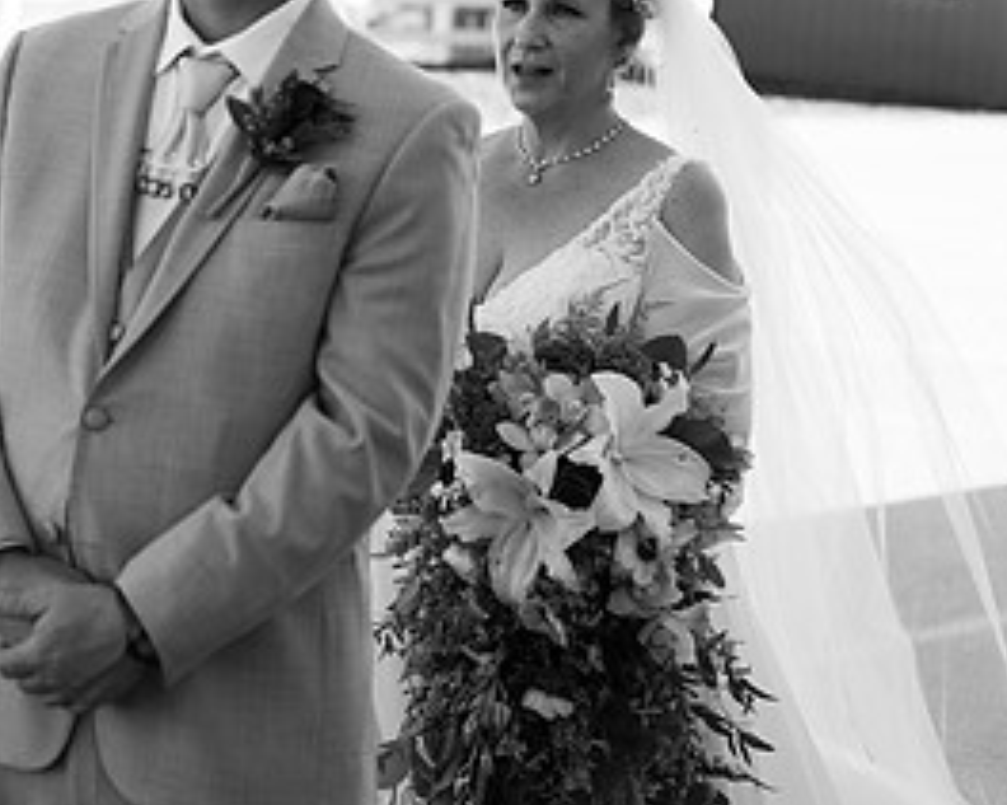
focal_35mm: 103
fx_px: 3069
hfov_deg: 18.5
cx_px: 248
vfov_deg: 14.9
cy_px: 170
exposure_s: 1/1250
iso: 400
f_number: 2.8
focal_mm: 50
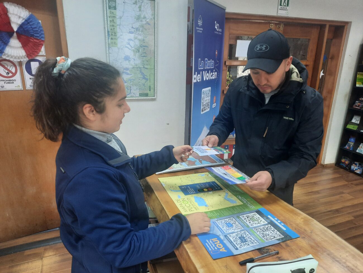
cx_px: 182
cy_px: 136
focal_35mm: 25
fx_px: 262
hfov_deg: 69.4
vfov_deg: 54.9
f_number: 2
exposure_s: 1/60
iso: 250
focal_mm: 4.6
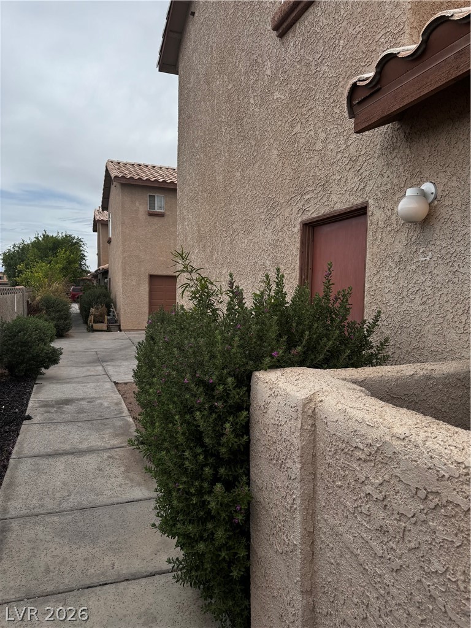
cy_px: 314
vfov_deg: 71.6
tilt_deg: -1.9
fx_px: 435
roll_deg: -0.1
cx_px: 236
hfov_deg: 56.8
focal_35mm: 24
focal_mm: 6.76
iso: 80
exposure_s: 1/3096
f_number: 1.78
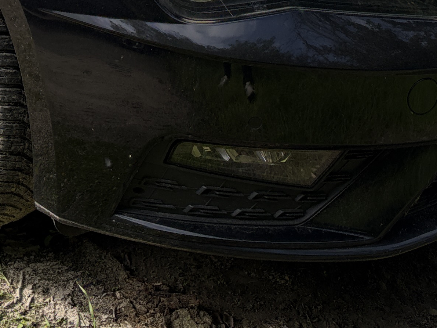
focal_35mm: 88
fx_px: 1111
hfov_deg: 21.9
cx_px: 66
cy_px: -195
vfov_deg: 15.2
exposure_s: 1/1217
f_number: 1.6
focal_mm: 5.96
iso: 50
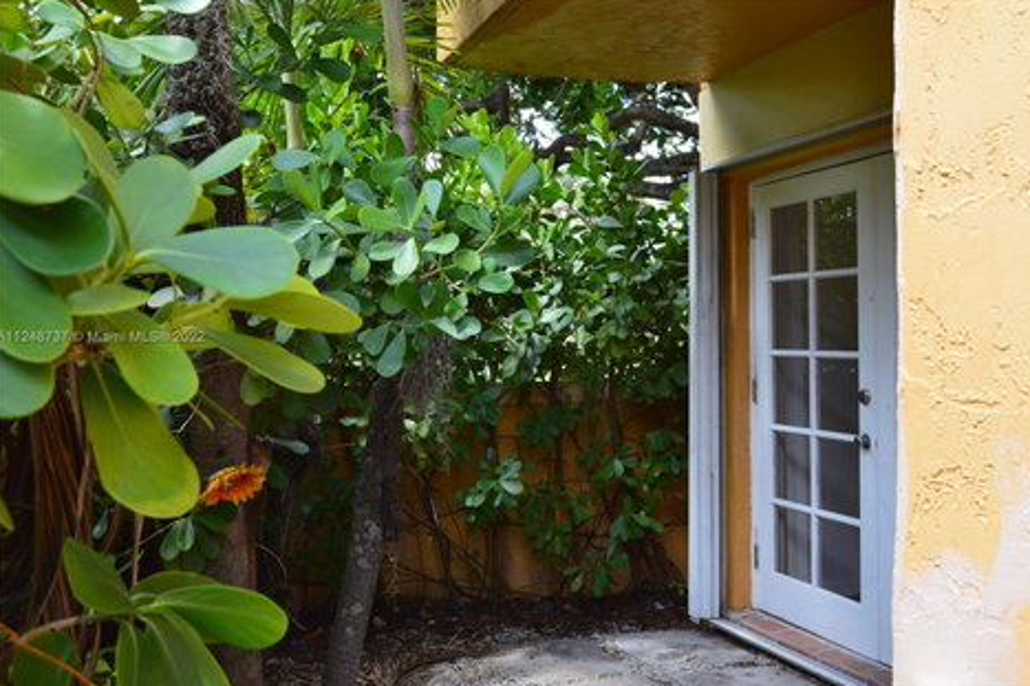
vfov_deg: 35.9
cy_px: 339
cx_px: 523
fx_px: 1058
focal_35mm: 37
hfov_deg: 51.9
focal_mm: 24
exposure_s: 1/100
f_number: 9
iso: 400
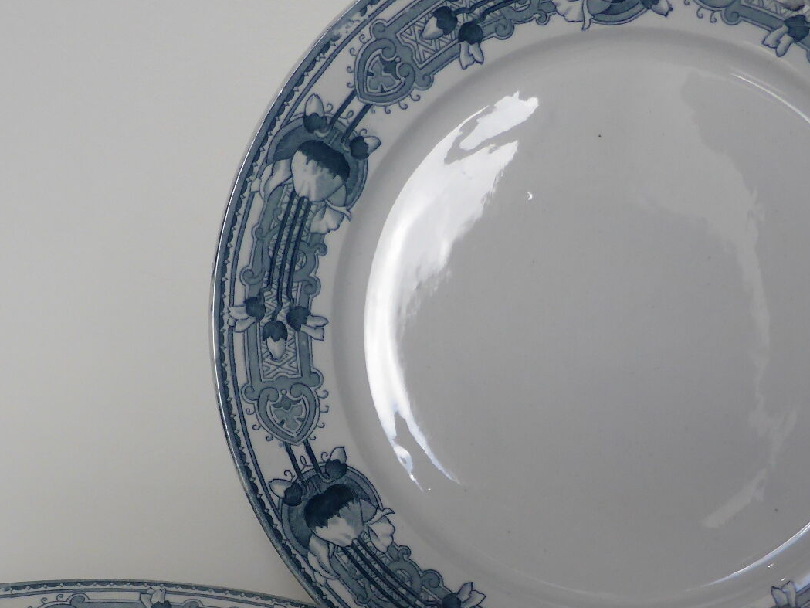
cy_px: 551
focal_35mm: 61
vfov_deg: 23.4
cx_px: 327
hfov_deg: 31.6
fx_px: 1428
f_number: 3.3
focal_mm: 4.3
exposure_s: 1/80
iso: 100
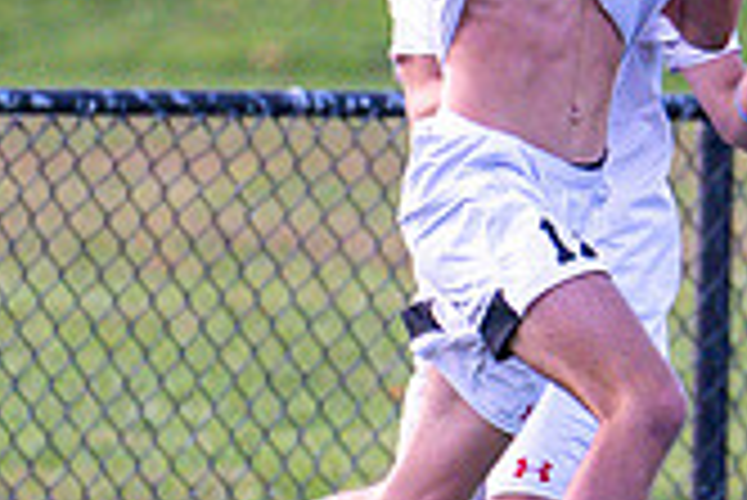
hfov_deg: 0.8
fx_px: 52127
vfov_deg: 0.5
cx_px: 664
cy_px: 511
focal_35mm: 2510
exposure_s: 1/2500
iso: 2200
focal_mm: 400
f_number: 4.5
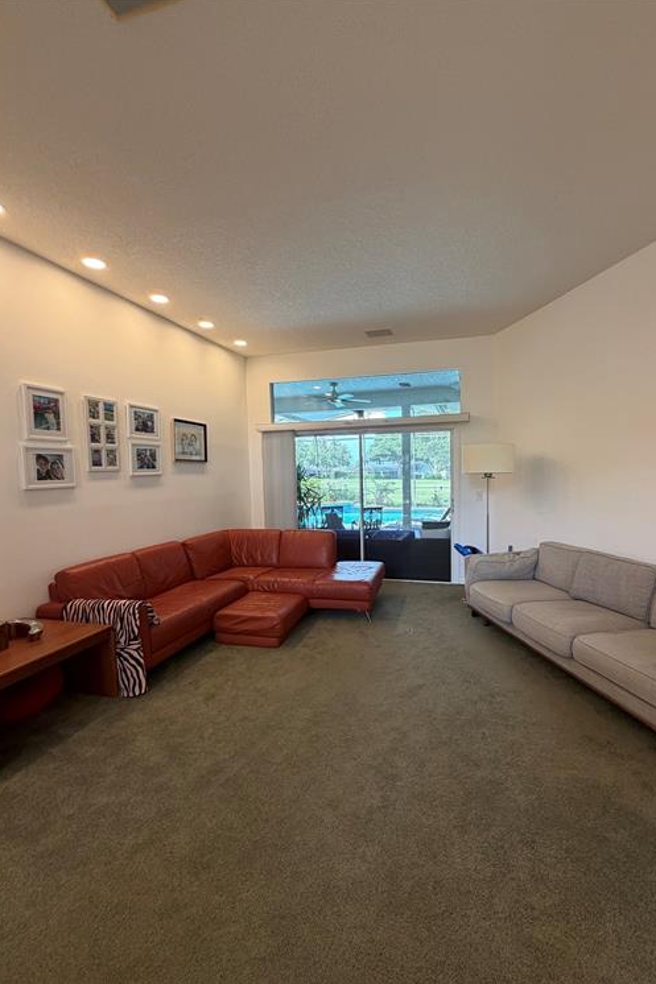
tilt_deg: -3.7
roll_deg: +1.2
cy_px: 501
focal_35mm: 15
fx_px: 410
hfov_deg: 77.0
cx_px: 364
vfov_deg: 100.4
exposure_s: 1/120
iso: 100
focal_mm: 2.22
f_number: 2.2
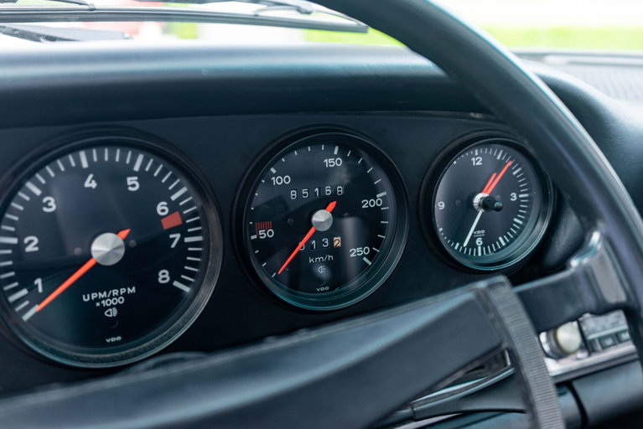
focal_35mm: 39
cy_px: 214
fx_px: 697
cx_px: 322
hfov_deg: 49.5
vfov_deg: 34.2
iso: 200
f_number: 4
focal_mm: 39
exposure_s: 1/30
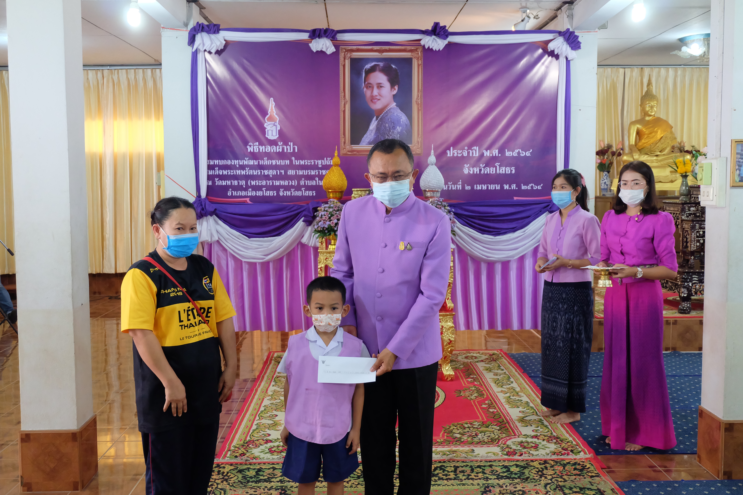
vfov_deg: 35.1
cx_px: 372
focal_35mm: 38
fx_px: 784
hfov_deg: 50.7
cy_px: 248
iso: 4000
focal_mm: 25.6
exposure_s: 1/70
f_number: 4.5
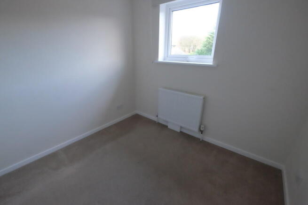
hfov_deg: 100.4
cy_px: 102
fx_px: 128
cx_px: 154
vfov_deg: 77.4
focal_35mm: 15
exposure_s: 1/140
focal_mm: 10
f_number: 5.6
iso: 6400
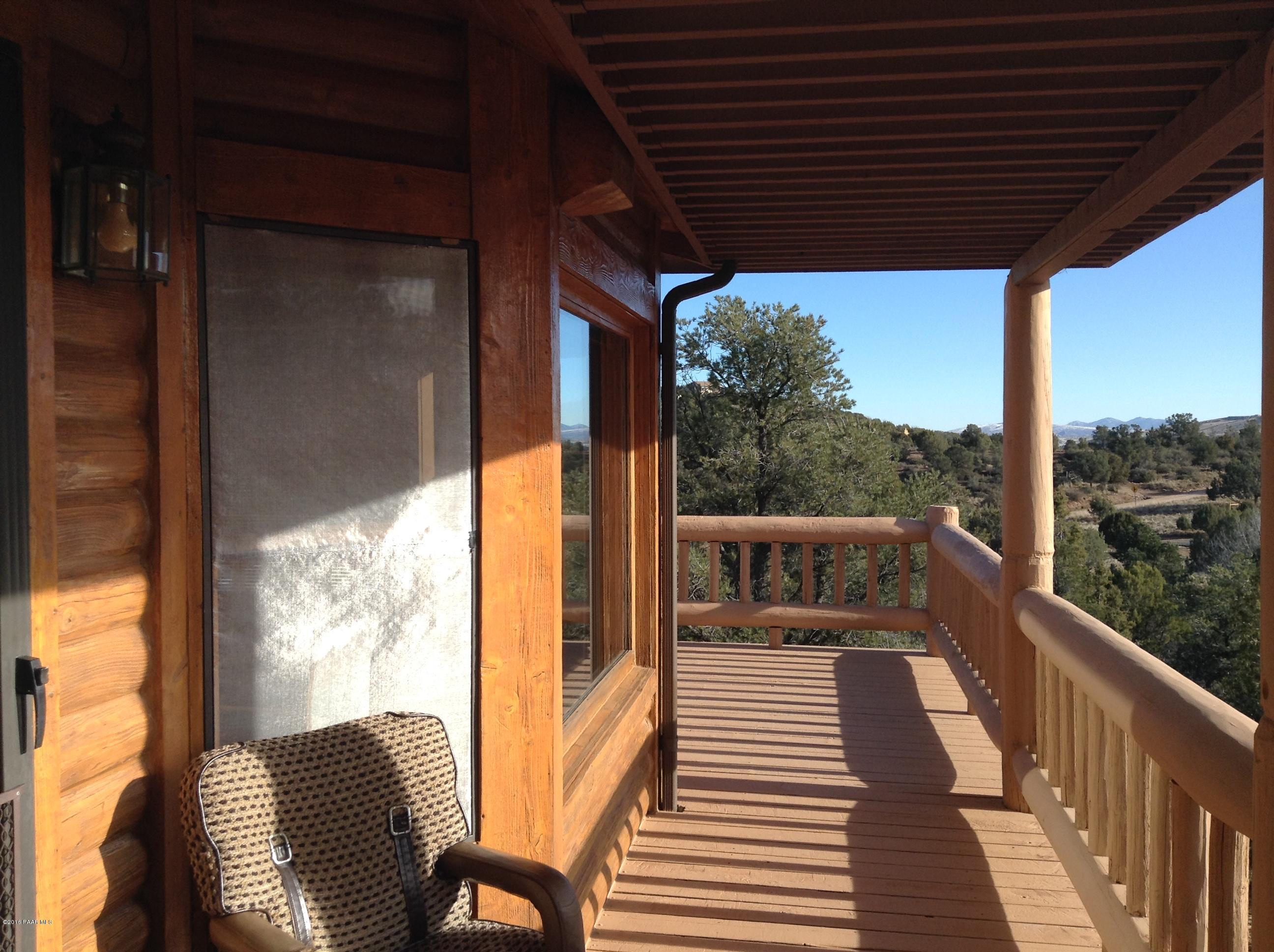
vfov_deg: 42.8
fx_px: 1213
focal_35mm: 33
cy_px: 476
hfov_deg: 55.4
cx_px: 637
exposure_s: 1/706
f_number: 2.4
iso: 25
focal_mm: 3.3
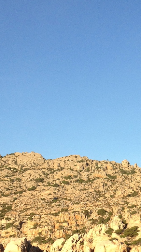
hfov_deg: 14.1
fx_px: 552
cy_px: 241
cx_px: 172
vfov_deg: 24.6
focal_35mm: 83
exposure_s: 1/968
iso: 64
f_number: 2.4
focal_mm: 4.28
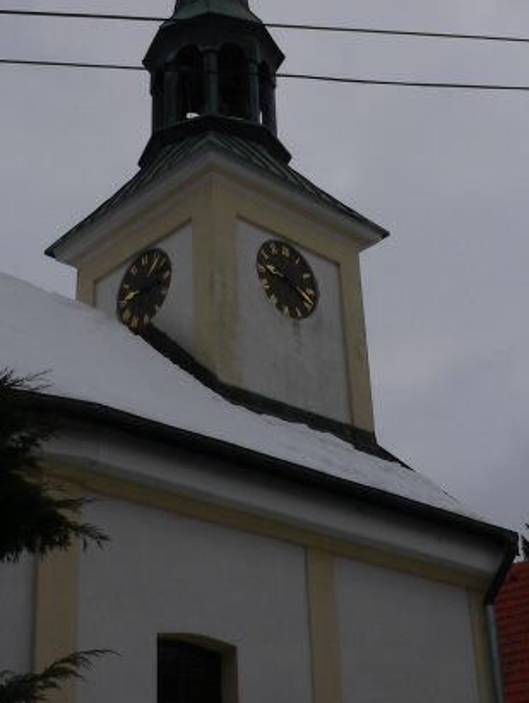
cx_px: 247
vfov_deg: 34.2
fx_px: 1139
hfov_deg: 26.1
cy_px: 291
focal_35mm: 56
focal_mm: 6
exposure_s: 1/640
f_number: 5.6
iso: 80
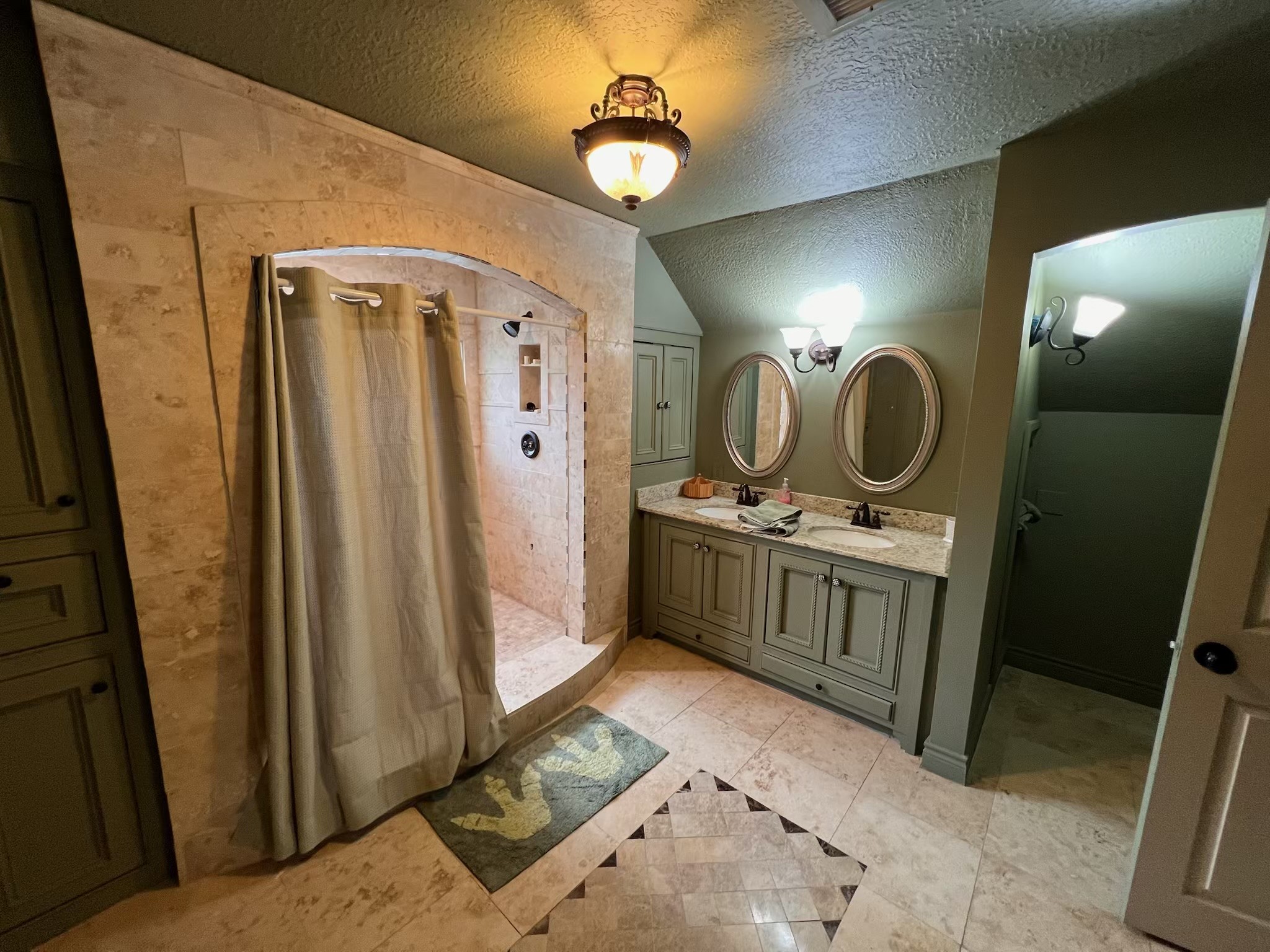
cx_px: 635
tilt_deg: -10.7
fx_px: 477
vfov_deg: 89.9
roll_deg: -1.4
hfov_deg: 106.2
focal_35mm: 13
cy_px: 476
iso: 200
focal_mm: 1.57
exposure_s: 1/60
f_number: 1.8
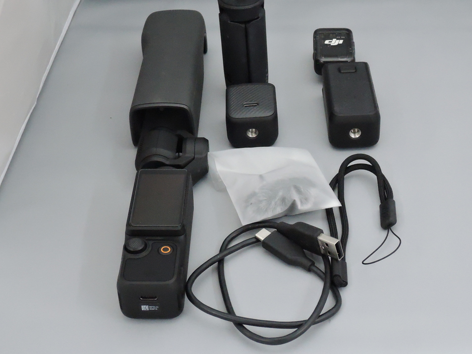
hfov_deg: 30.7
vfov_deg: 23.3
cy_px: 159
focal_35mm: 63
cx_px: 257
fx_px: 859
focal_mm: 10.7
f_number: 5.6
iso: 1600
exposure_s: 1/125
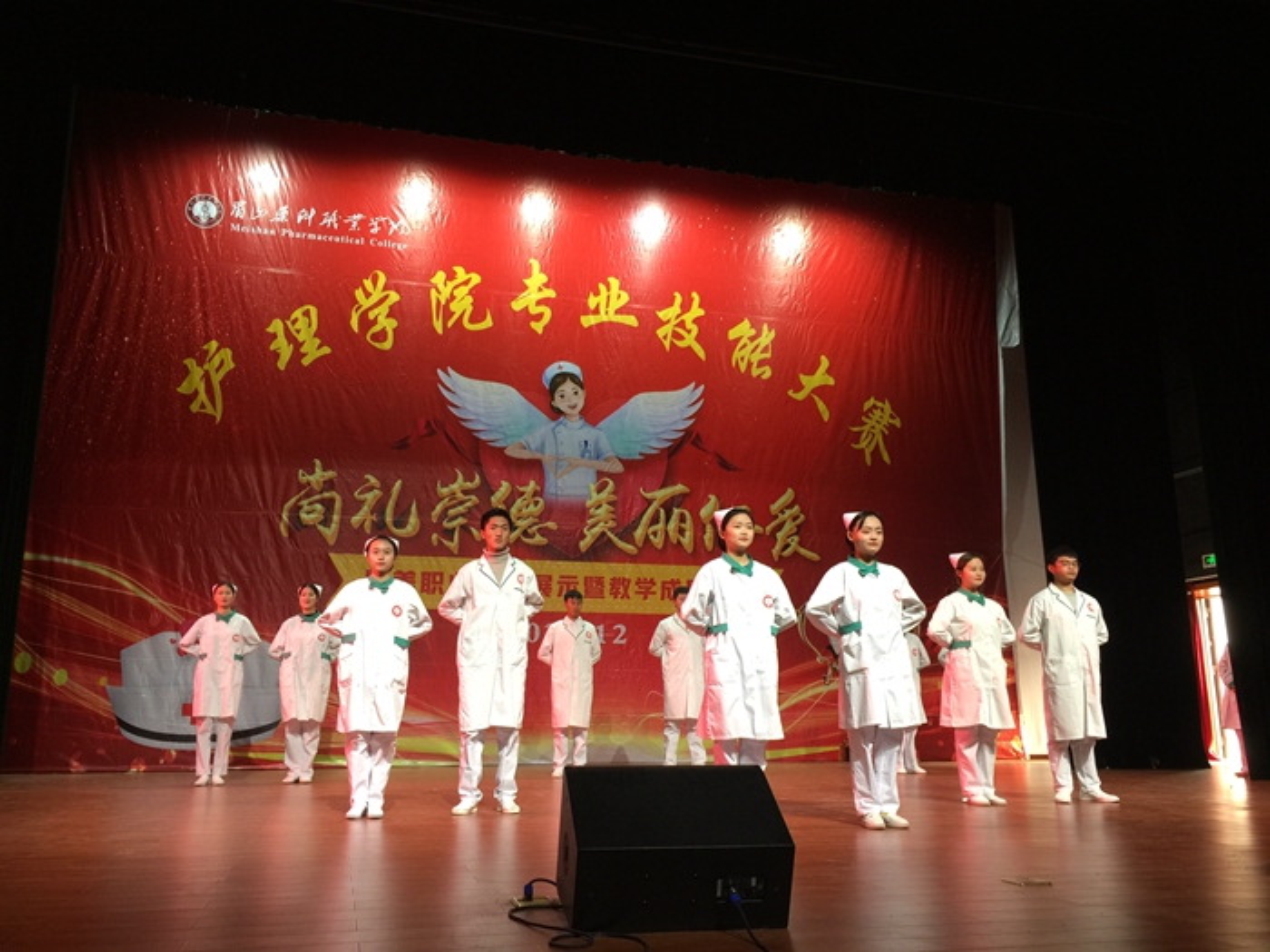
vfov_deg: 48.2
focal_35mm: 29
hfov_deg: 61.7
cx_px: 635
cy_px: 476
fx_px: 1064
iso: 40
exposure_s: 1/17
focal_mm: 4.15
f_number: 2.2
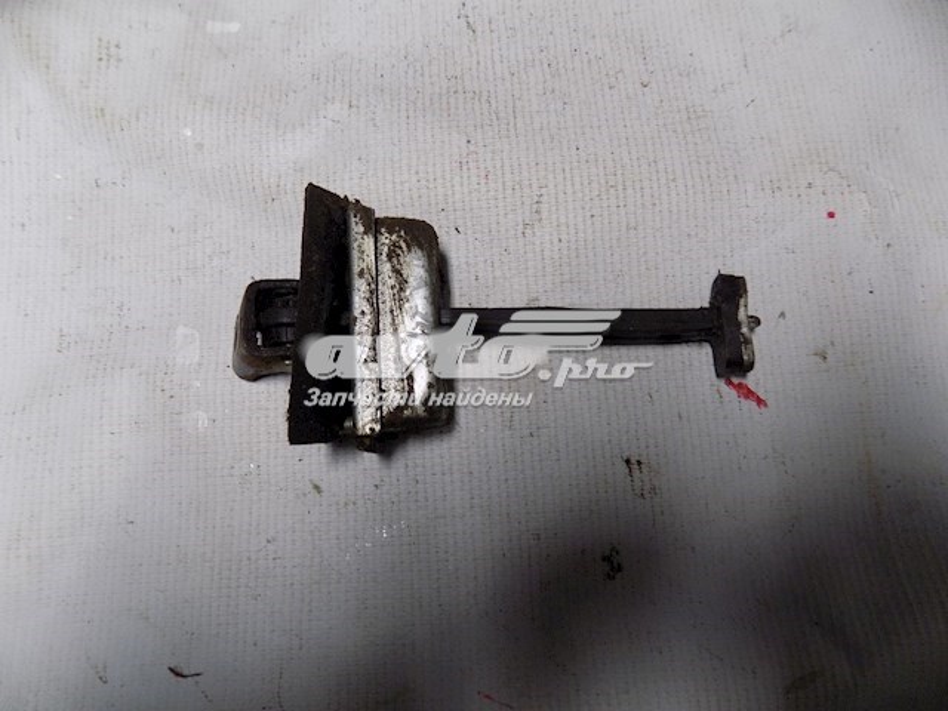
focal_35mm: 23
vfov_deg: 58.9
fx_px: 630
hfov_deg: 73.9
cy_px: 356
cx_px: 474
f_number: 3.1
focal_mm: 4
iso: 140
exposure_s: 1/30
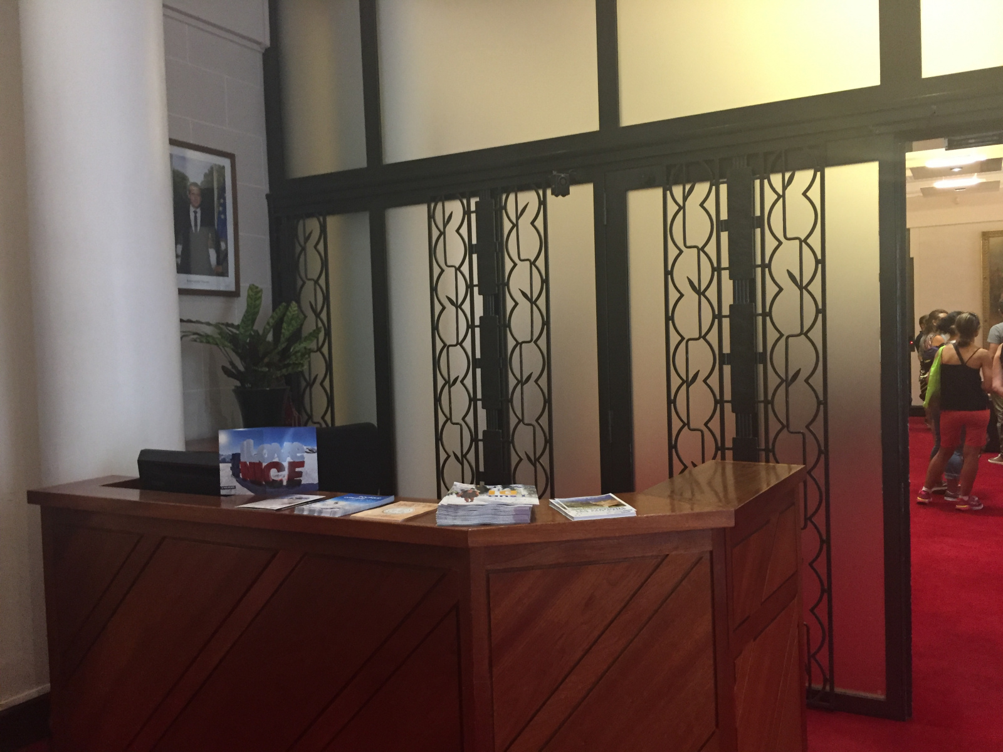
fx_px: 840
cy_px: 376
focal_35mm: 29
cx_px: 502
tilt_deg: -0.2
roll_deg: +0.6
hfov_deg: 61.7
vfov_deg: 48.2
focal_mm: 4.15
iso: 200
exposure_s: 1/30
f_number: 2.2
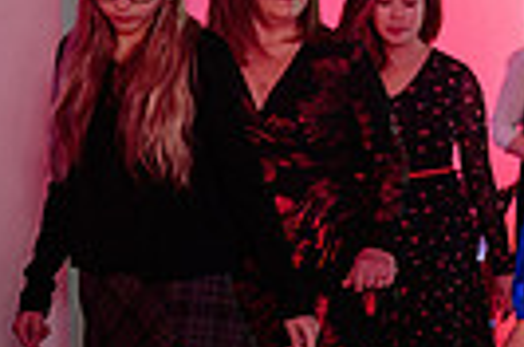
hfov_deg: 10.0
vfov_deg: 6.9
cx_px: 816
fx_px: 2890
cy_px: 291
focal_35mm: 199
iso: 1000
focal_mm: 40
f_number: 3.5
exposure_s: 1/125
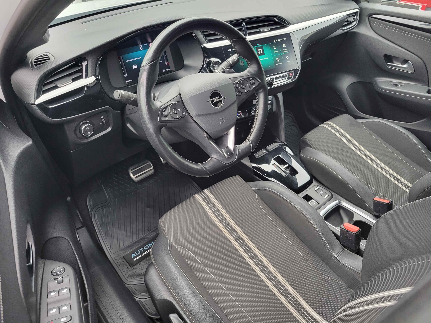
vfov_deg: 53.1
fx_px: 324
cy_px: 162
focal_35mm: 26
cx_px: 216
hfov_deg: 67.3
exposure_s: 1/50
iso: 320
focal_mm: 5.4
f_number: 1.8
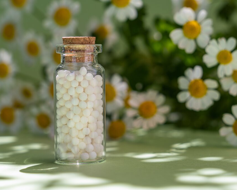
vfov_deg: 12.1
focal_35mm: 128
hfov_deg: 15.1
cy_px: 95
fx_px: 895
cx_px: 119
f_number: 5.6
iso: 100
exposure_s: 1/250
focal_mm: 75
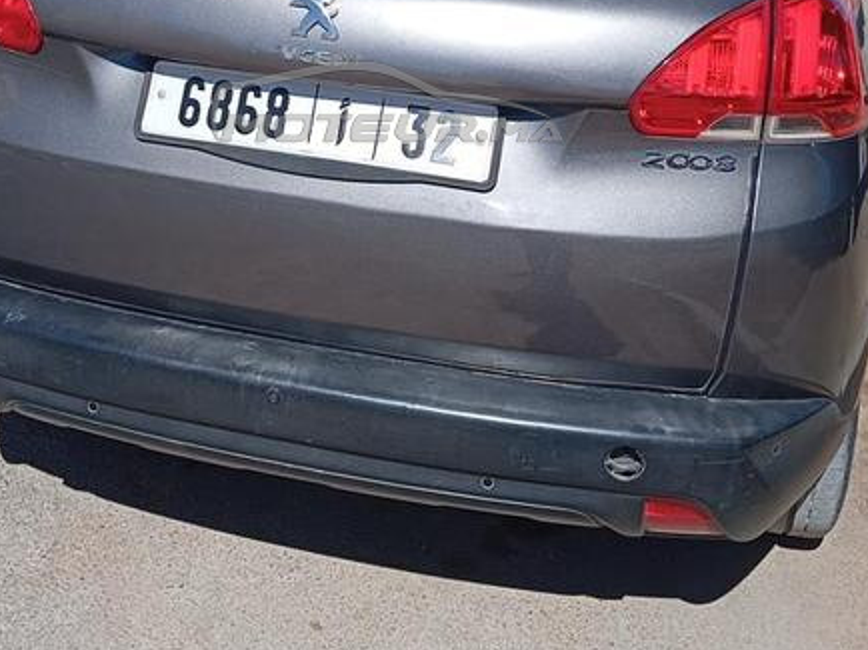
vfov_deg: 25.5
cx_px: 386
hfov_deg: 34.3
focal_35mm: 56
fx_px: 1403
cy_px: 100
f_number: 1.8
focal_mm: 4.22
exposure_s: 1/888
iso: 110
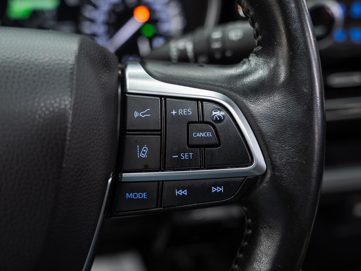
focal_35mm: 37
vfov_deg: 38.6
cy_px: 136
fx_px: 387
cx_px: 180
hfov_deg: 50.0
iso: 800
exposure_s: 1/40
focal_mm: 34.3
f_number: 3.5
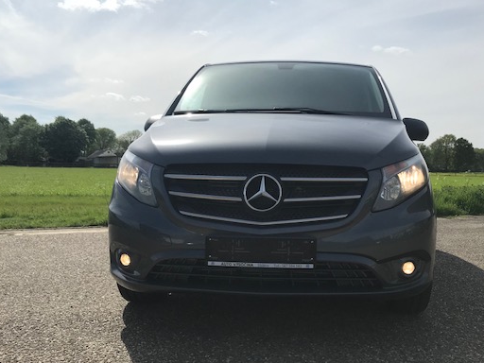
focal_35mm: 35
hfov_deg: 52.4
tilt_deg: -2.6
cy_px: 189
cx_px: 277
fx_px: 489
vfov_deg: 40.7
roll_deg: -0.9
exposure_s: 1/5051
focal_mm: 3.99
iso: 20
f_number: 1.8
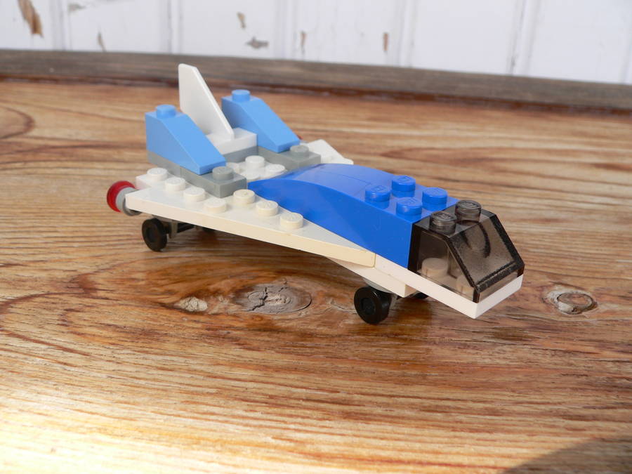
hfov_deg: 51.4
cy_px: 237
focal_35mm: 36
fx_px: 657
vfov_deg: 39.7
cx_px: 316
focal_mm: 6
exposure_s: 1/160
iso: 80
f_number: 4
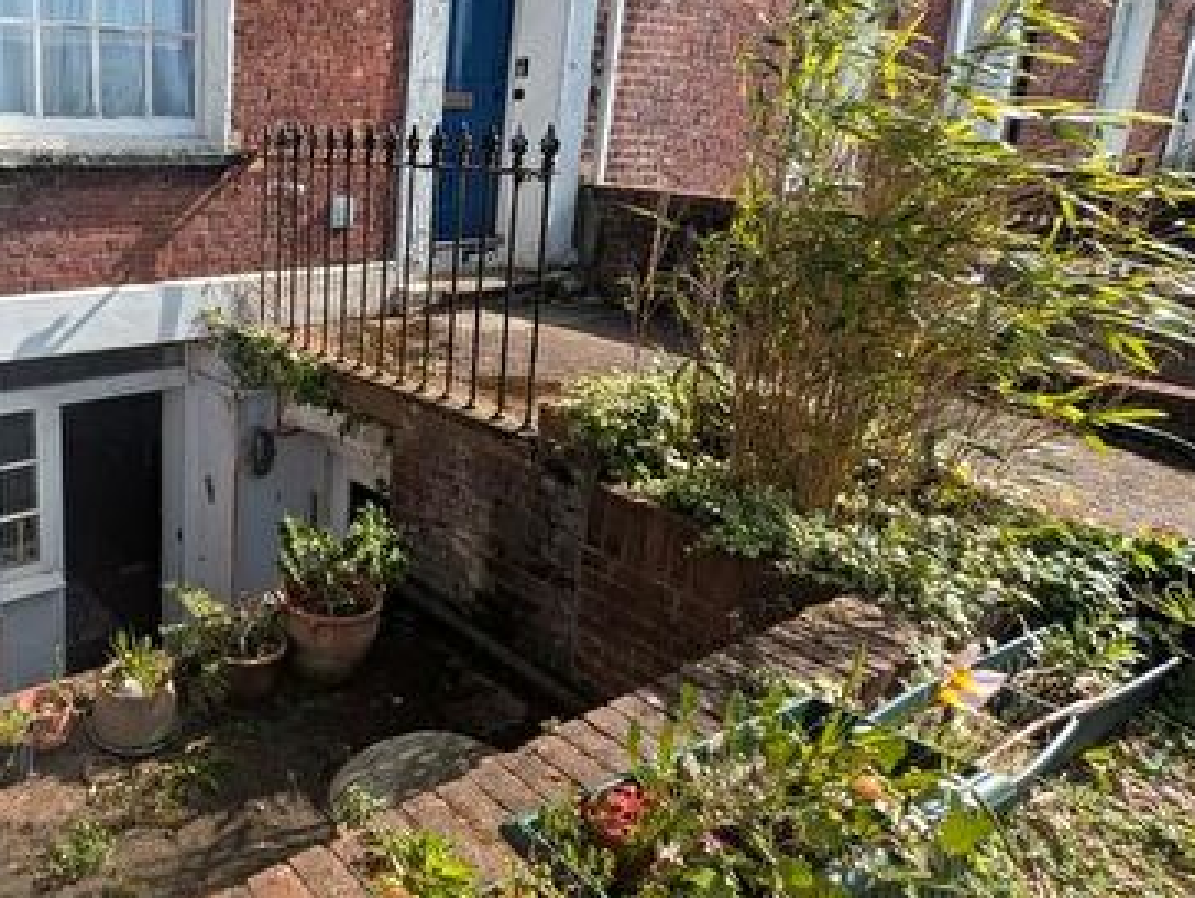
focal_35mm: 27
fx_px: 933
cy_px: 319
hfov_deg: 58.9
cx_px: 200
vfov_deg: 50.7
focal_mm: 1.83
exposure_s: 1/899
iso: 45
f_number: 2.2
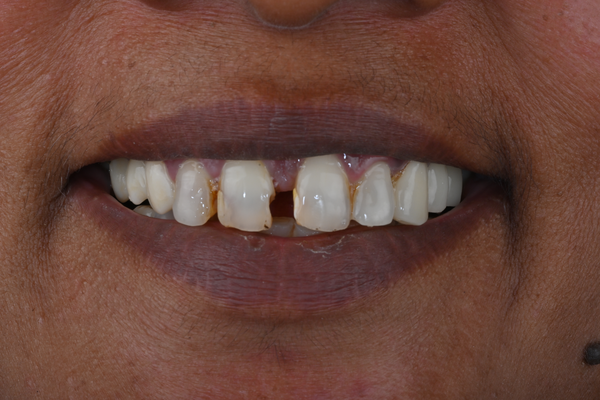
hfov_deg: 13.0
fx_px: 2625
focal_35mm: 158
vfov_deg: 8.7
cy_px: 200
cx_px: 300
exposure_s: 1/200
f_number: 32
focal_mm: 105
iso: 100
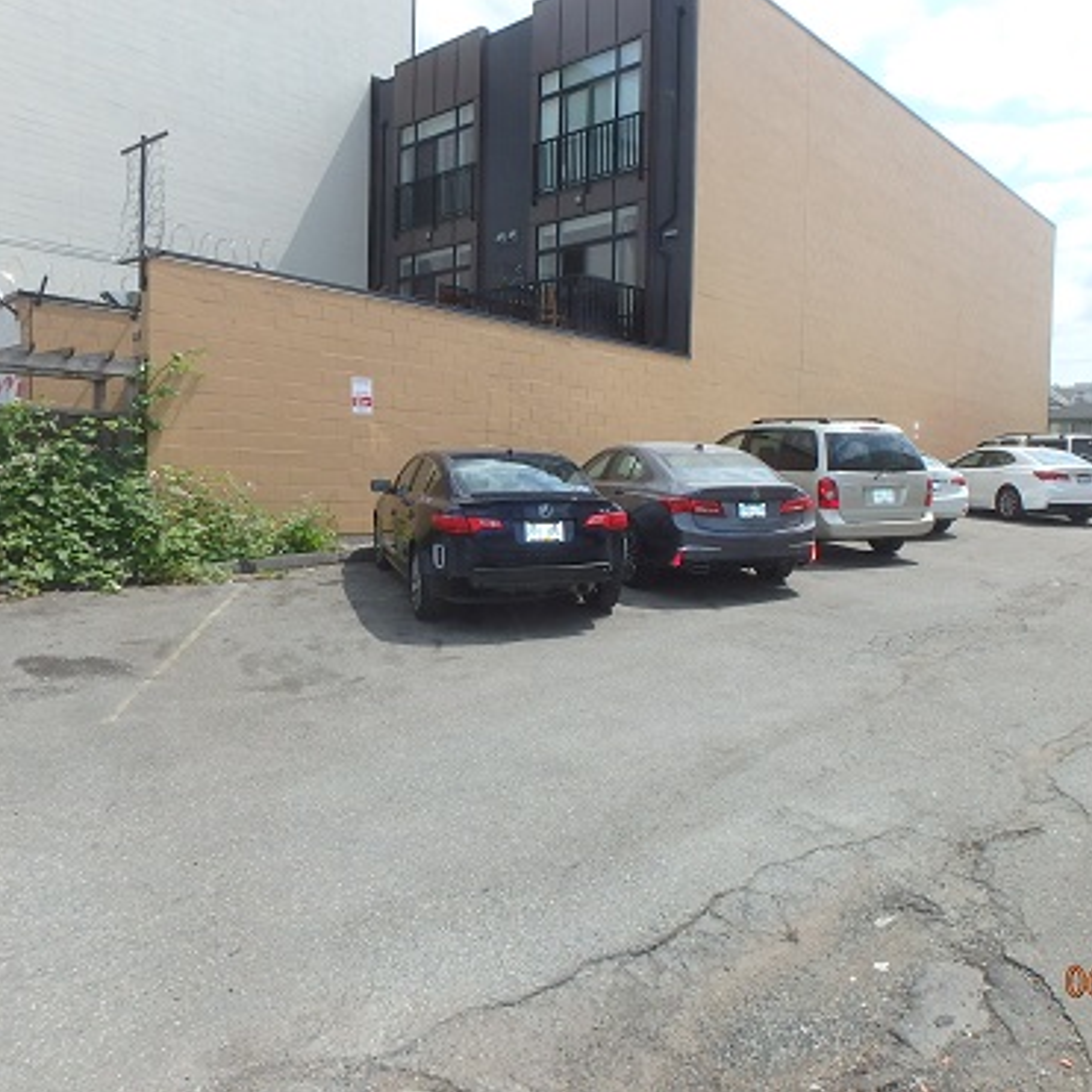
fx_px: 892
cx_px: 633
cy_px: 546
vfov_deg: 62.9
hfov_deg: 62.6
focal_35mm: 25
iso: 125
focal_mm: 3.7
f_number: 6
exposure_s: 1/400
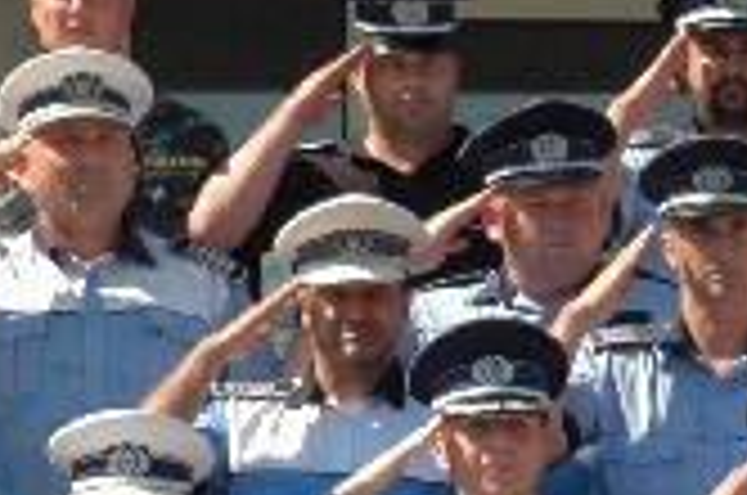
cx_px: 1094
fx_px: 6896
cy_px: 364
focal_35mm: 333
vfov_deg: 4.1
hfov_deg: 6.1
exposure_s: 1/200
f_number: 13
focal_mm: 46
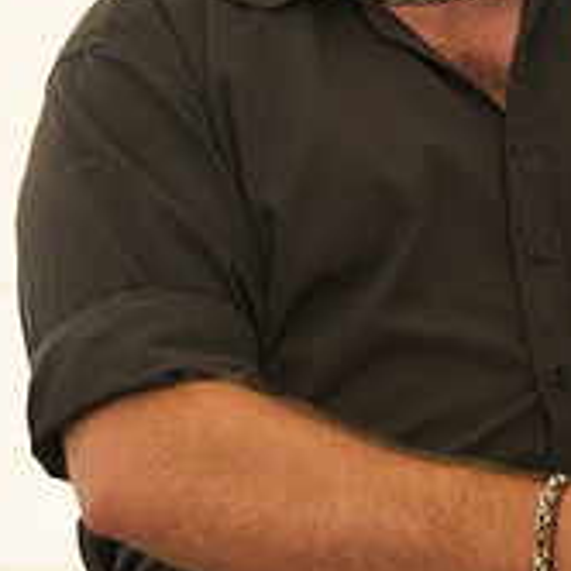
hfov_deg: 8.7
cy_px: 286
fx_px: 3732
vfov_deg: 8.7
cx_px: 468
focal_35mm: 200
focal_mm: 58
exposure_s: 1/200
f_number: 5
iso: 400
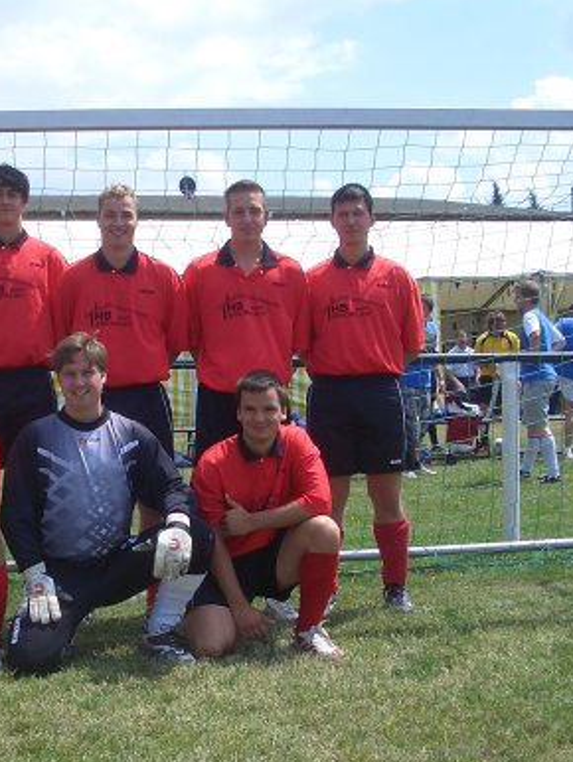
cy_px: 458
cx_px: 79
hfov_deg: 24.7
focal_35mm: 58
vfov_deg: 33.1
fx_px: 1279
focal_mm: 5.8
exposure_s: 1/500
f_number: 4.3
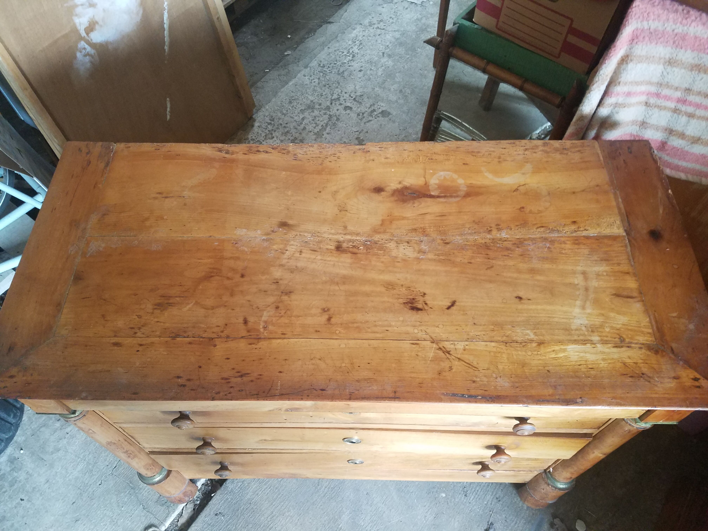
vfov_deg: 53.1
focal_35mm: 26
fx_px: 532
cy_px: 266
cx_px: 354
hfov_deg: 67.3
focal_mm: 4.2
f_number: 1.7
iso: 250
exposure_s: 1/24
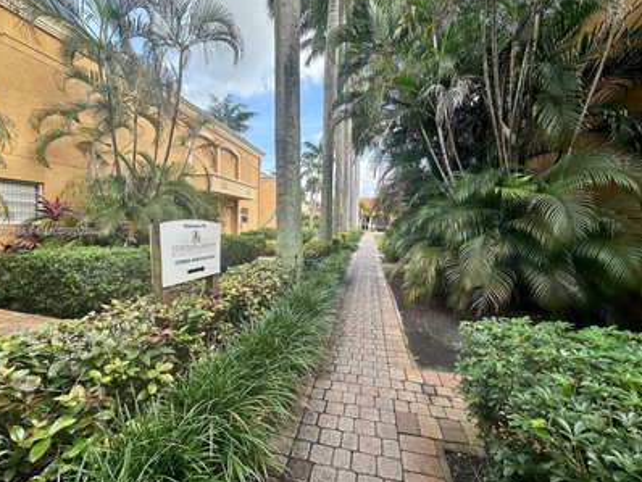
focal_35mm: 15
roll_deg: -1.0
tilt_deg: -2.1
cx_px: 301
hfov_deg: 98.0
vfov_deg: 81.8
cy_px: 232
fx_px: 278
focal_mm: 2.22
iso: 40
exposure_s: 1/392
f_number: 2.2
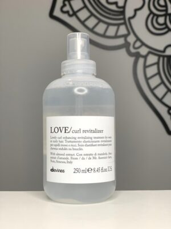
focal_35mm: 52
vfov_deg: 36.8
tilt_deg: +3.2
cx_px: 86
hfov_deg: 28.0
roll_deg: +0.7
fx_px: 343
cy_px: 114
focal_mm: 6
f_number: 2.4
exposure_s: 1/98
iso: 40
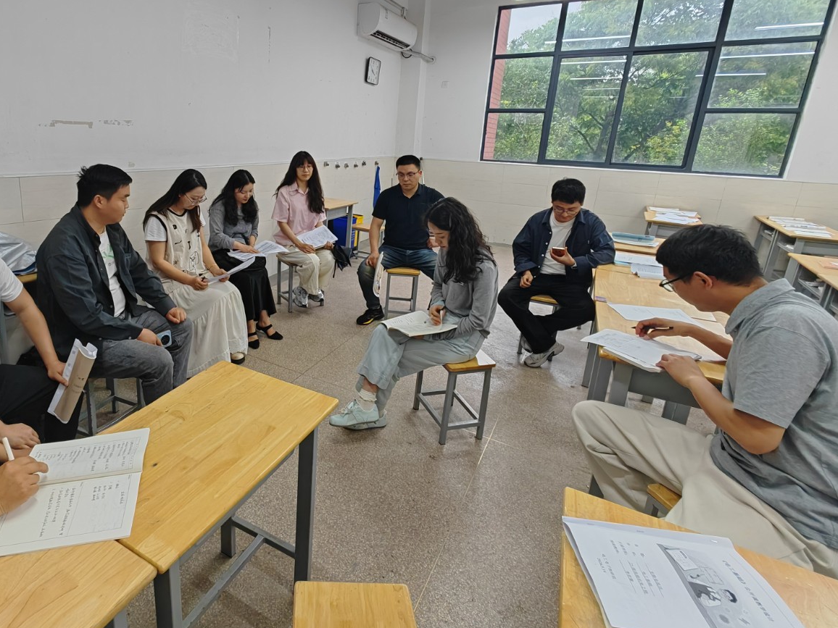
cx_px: 333
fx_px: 436
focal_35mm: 18
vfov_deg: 70.7
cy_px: 244
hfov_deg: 86.6
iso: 400
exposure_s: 1/50
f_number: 2
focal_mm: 1.82
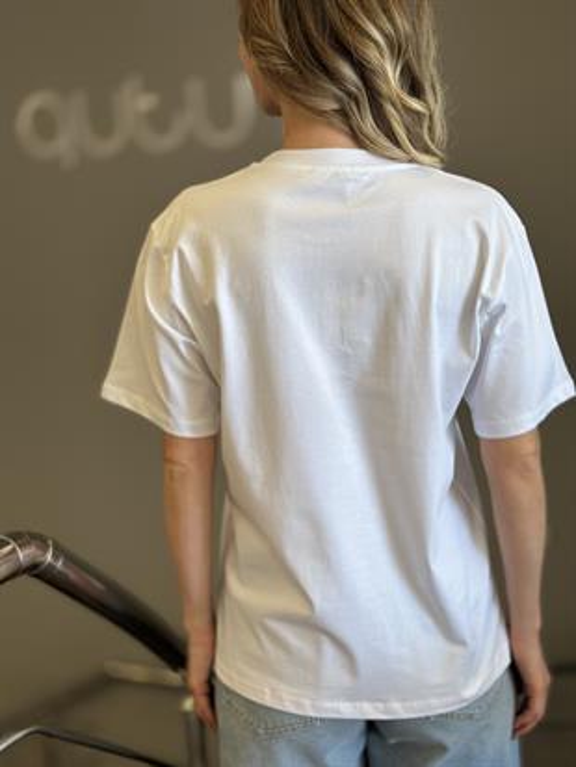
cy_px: 384
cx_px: 288
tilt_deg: -13.7
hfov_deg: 30.3
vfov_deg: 39.6
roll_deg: +3.2
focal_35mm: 48
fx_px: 1064
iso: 64
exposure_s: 1/110
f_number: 1.78
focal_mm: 6.86
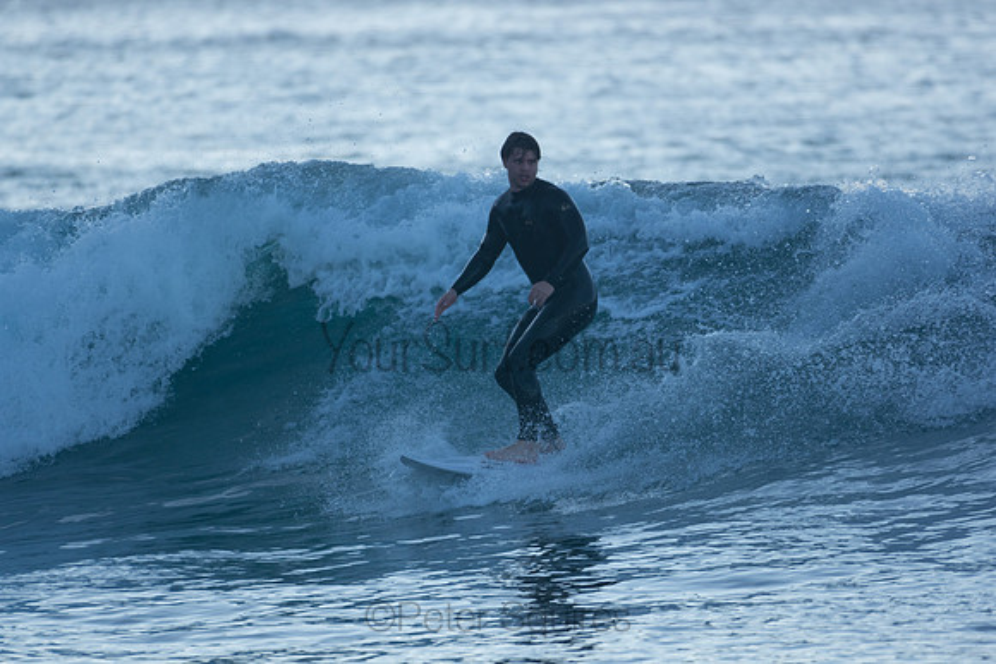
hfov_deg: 2.7
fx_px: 20754
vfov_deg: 1.8
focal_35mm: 750
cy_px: 332
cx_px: 498
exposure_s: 1/640
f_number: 5.6
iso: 250
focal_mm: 500
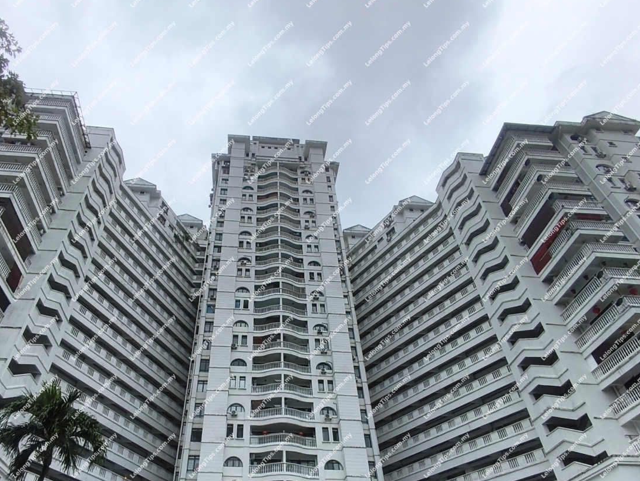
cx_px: 278
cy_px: 292
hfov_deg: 78.6
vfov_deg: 62.8
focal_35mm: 21
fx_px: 388
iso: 50
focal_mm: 1.65
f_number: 2.2
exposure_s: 1/1783
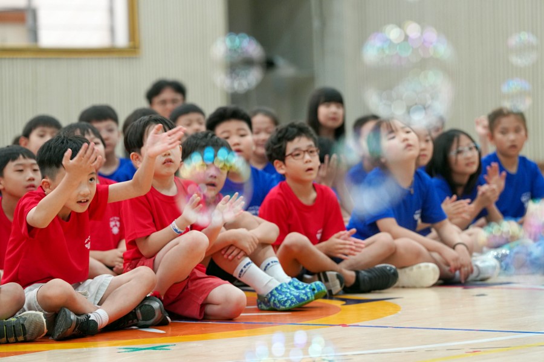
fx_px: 2584
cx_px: 272
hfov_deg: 12.0
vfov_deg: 8.0
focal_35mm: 171
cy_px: 181
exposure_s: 1/200
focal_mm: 171
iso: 2500
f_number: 4
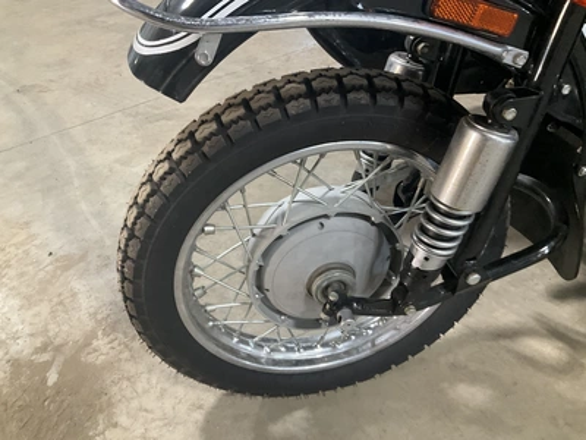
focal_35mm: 29
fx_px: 491
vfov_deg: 48.2
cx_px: 293
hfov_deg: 61.7
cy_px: 220
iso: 200
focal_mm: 3
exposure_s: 1/60
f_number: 1.8
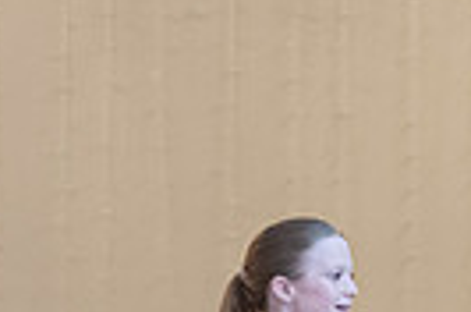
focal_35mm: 387
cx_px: 221
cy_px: 570
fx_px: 5051
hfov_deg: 5.3
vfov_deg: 3.5
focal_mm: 75
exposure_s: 1/200
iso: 1600
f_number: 2.8
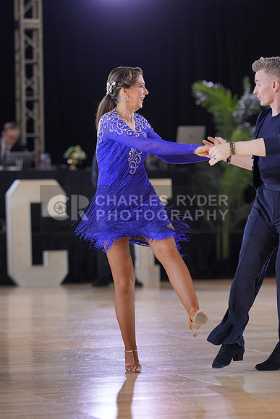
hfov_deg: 9.7
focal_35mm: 142
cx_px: 140
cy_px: 210
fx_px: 1656
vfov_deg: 14.4
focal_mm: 95
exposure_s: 1/500
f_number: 2
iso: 800
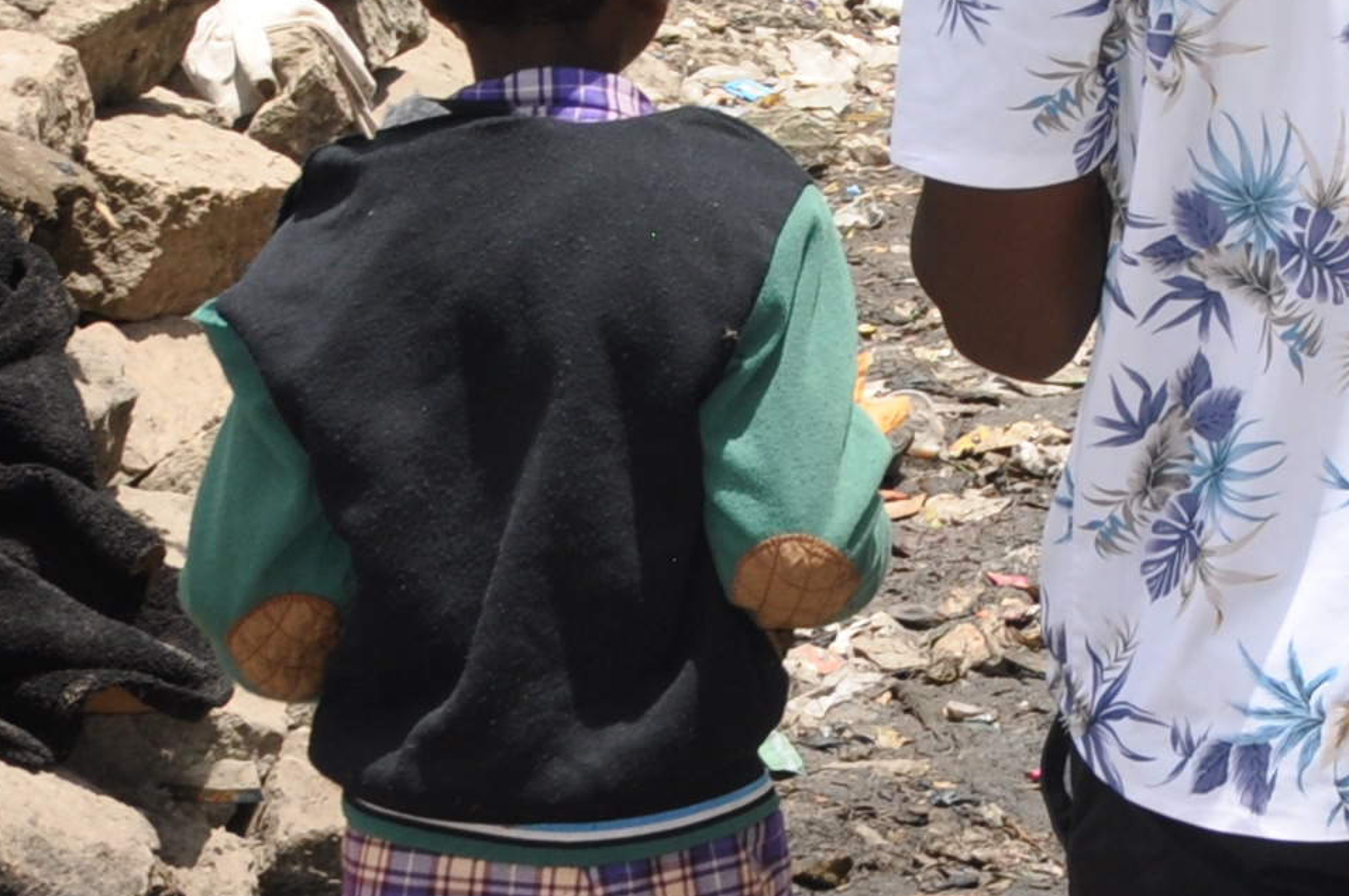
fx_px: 4529
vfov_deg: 10.4
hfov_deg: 14.9
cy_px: -864
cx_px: 2381
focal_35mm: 121
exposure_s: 1/200
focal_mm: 18
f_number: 11
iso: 200
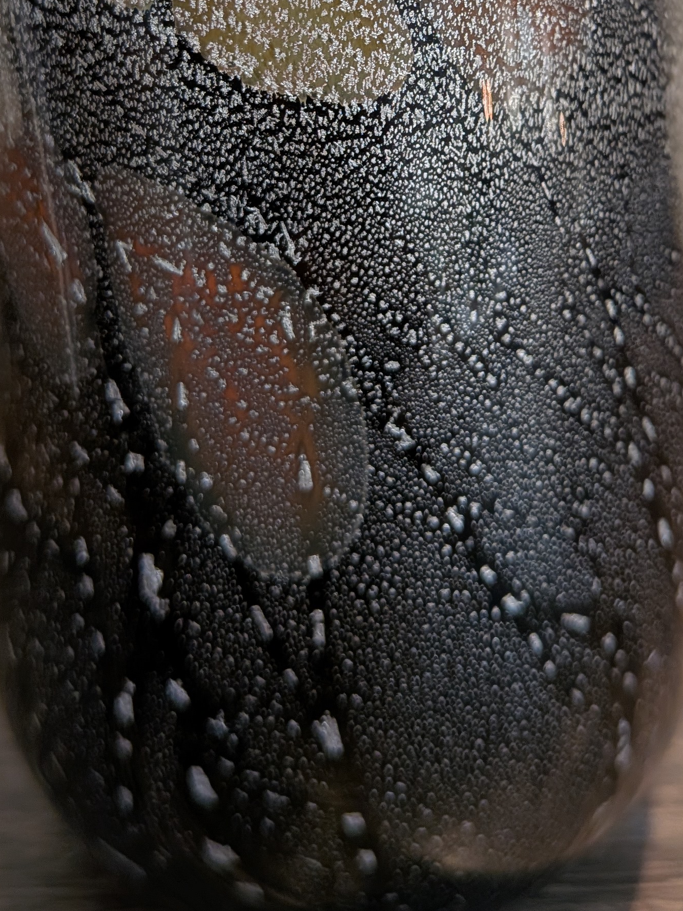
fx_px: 1421
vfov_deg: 33.5
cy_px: 72
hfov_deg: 27.0
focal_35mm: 54
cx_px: 371
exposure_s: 1/120
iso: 45
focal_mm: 4.53
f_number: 1.7
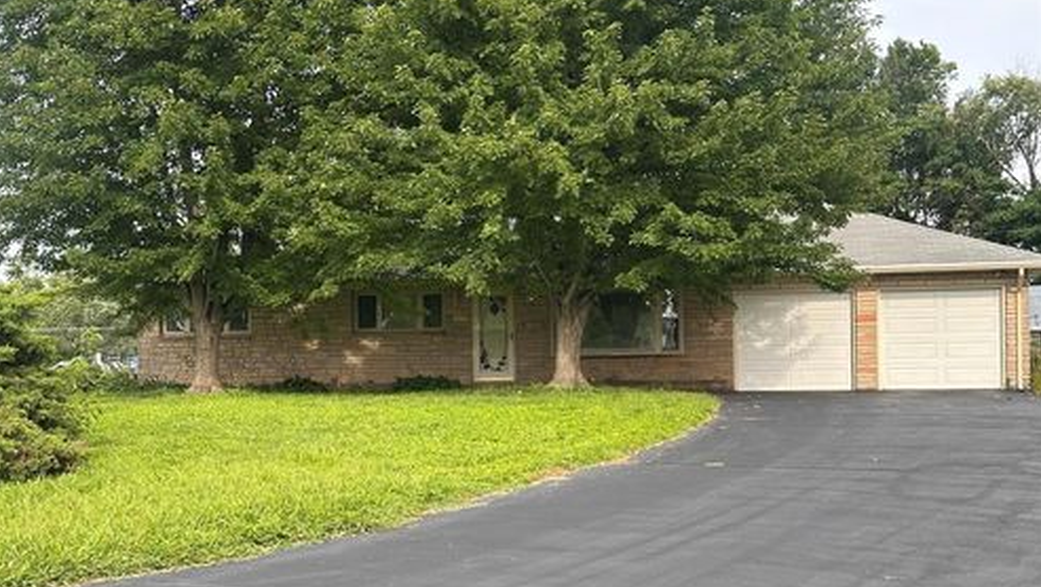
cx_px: 515
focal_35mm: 53
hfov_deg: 39.1
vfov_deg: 22.6
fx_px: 1464
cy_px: 364
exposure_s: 1/756
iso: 64
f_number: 1.78
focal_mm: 6.86
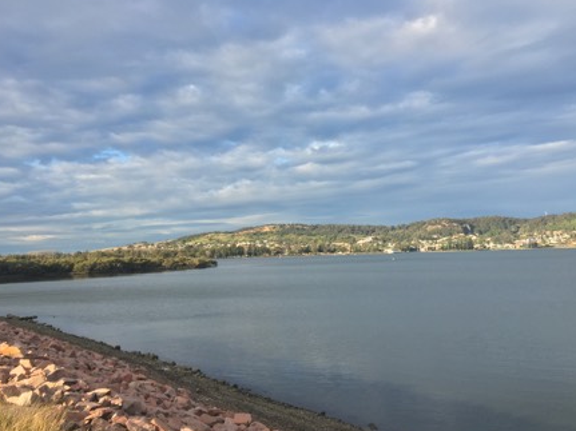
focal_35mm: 35
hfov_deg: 52.5
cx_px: 247
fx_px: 582
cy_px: 192
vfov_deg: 40.6
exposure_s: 1/775
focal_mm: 4.15
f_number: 2.2
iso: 32
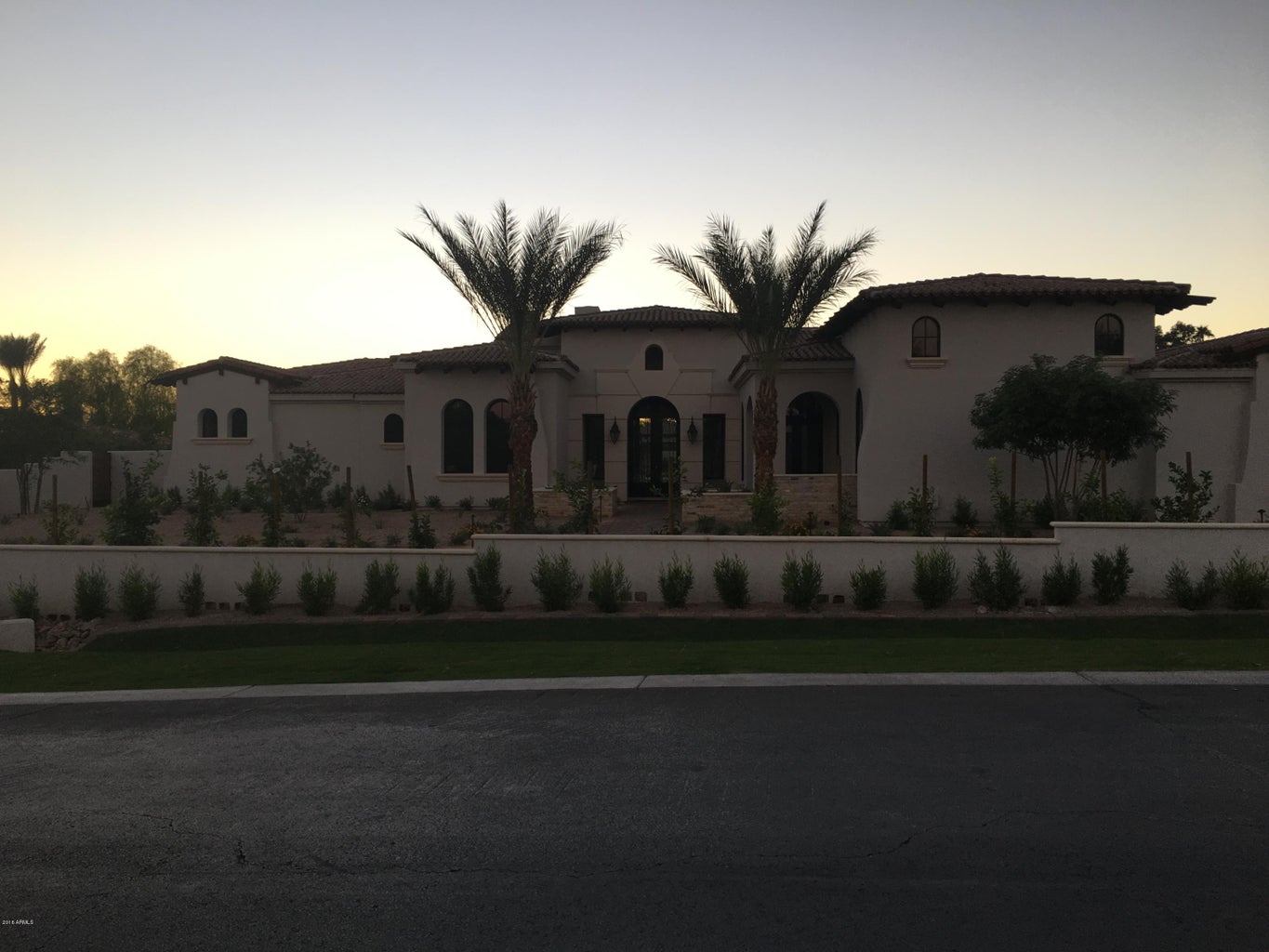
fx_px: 1063
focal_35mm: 29
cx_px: 634
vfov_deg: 48.2
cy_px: 476
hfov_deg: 61.7
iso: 32
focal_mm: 4.15
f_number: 2.2
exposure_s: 1/120
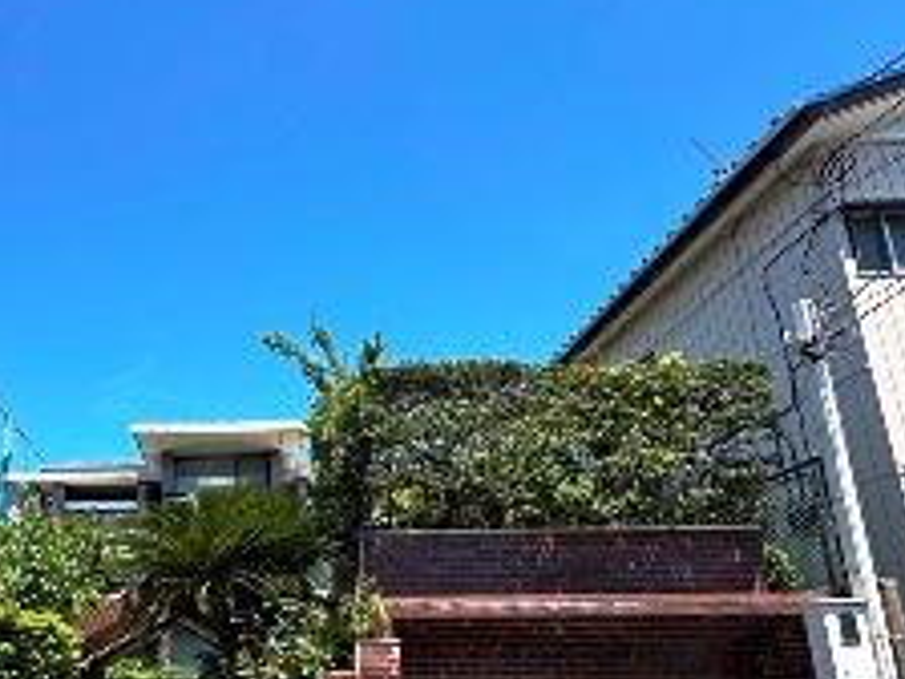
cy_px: 550
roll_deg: +0.2
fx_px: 654
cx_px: 210
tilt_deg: +12.8
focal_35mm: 25
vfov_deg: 51.2
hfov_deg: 64.6
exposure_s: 1/754
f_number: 2.2
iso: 40
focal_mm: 2.22
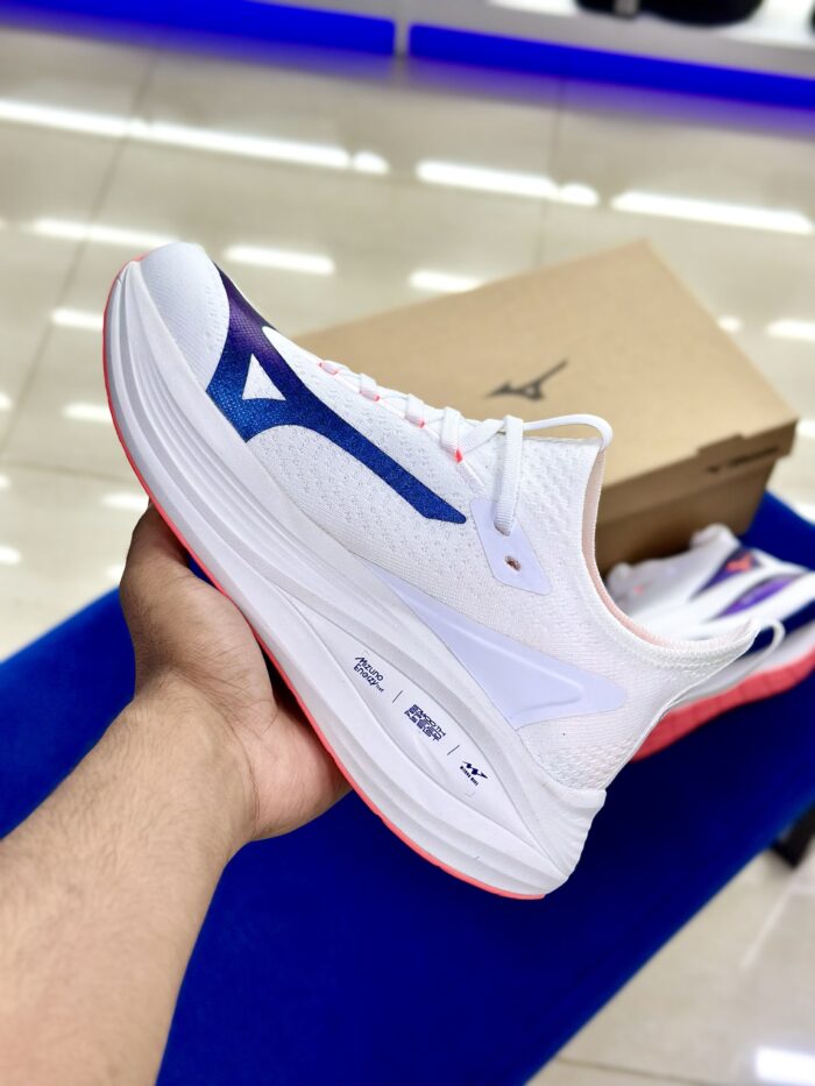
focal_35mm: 48
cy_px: 543
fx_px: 1506
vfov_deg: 39.7
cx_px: 408
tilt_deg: -51.1
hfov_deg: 30.3
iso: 64
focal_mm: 6.86
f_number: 1.78
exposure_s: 1/176
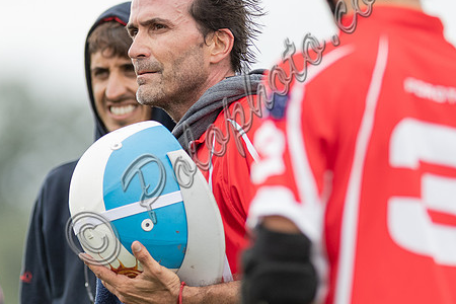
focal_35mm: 809
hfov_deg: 2.5
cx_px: 183
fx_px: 10247
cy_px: 127
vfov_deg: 1.7
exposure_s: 1/1250
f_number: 2.8
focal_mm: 300
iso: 320
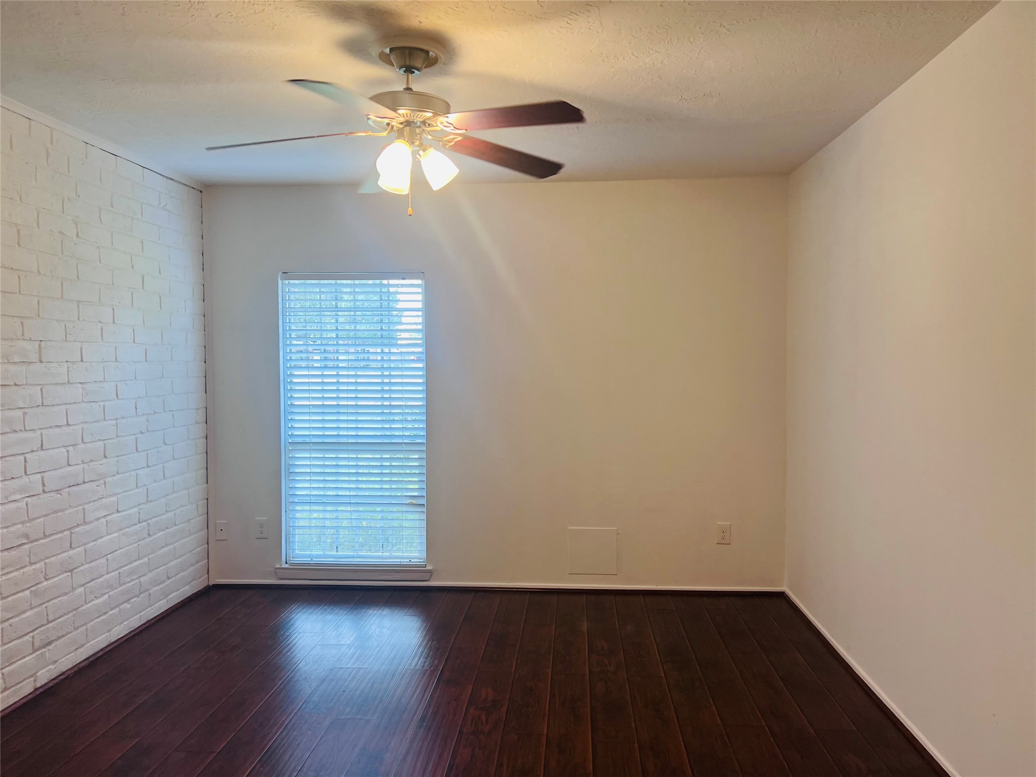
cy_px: 388
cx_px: 518
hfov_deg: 67.3
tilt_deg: +0.6
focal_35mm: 26
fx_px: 778
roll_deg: +0.1
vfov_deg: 53.1
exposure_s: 1/120
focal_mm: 5.7
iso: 125
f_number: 1.5
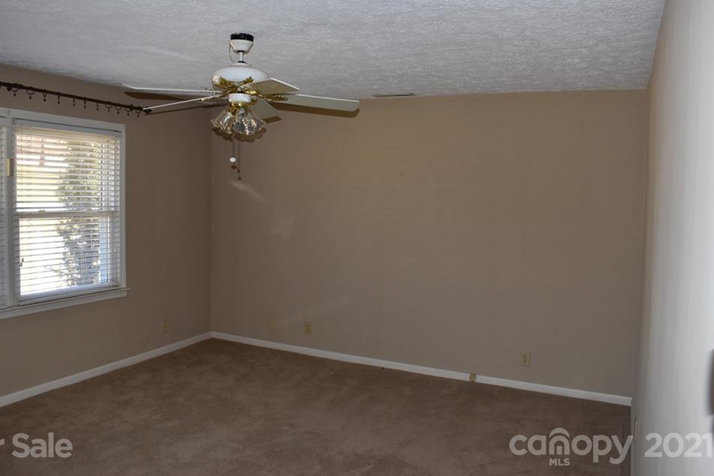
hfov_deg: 63.6
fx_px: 575
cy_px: 224
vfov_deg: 44.9
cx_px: 336
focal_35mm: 29
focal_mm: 18
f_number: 5.6
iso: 560
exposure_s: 1/125
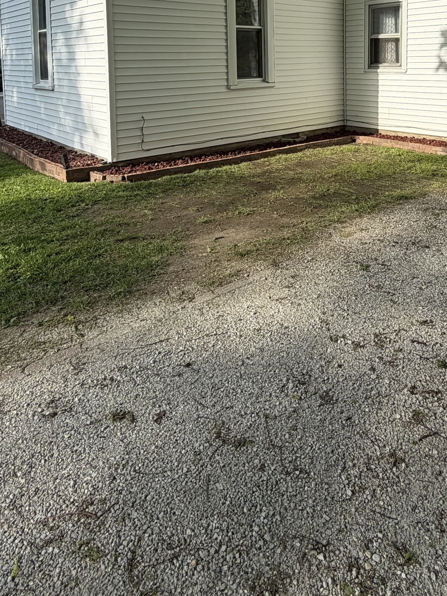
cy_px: 91
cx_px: 247
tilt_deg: -2.8
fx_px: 499
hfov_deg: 48.2
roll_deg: +0.7
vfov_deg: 55.7
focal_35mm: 29
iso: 32
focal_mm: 2.22
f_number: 2.2
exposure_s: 1/770
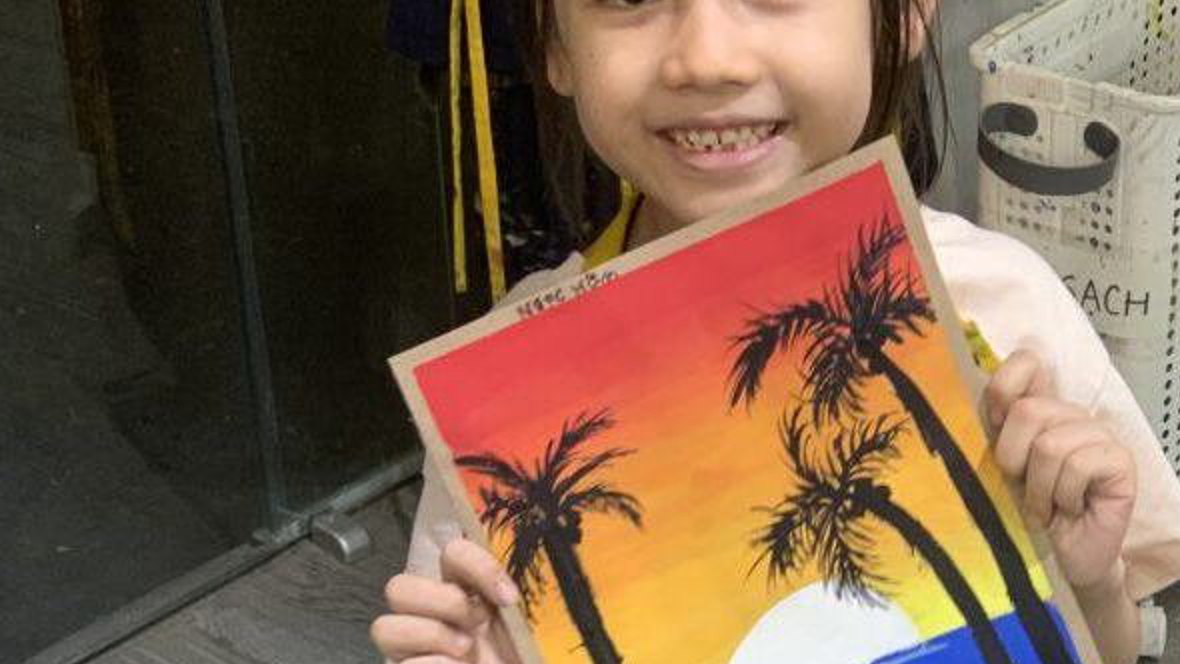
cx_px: 734
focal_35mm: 96
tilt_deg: -30.7
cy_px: 488
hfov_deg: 22.2
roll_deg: +1.1
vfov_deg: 12.6
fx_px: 3004
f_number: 2.4
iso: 160
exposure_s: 1/60
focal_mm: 6
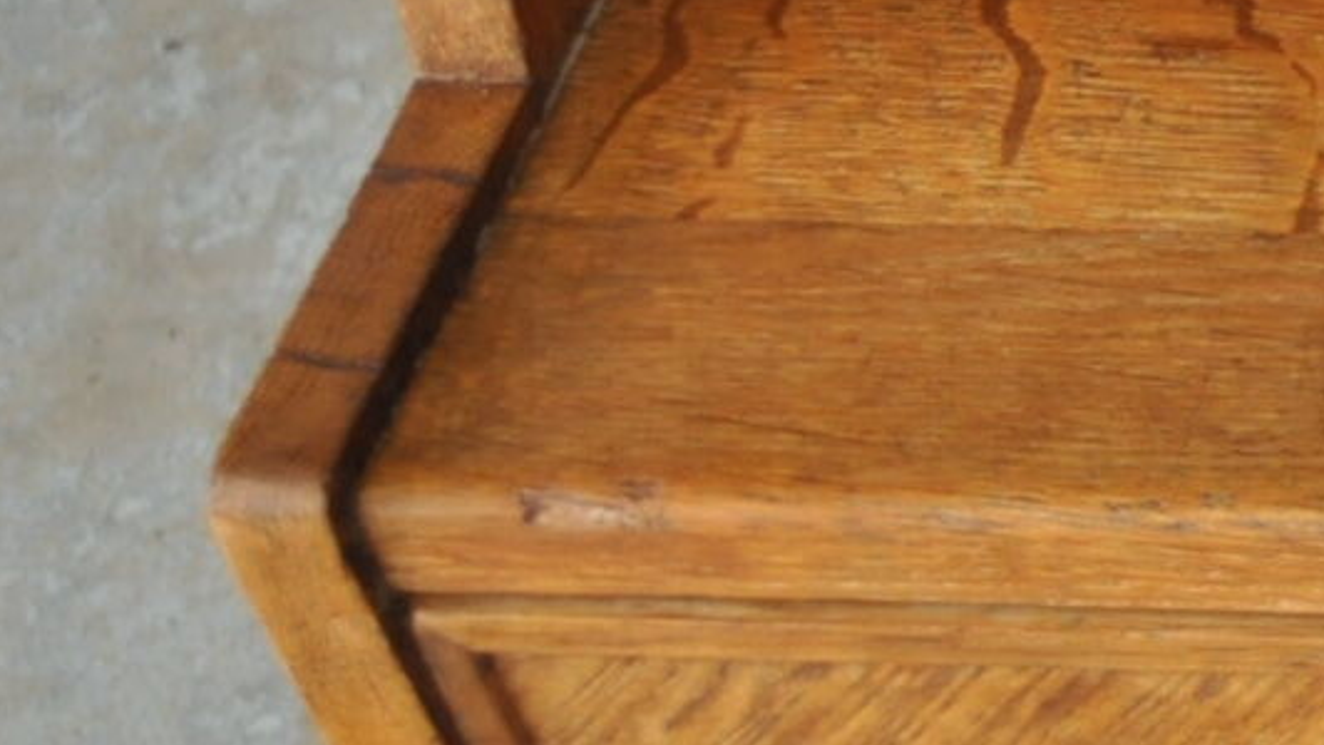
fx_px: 6429
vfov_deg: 6.5
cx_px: 2650
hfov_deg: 10.7
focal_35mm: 183
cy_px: -407
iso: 800
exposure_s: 1/60
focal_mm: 29
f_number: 4.5
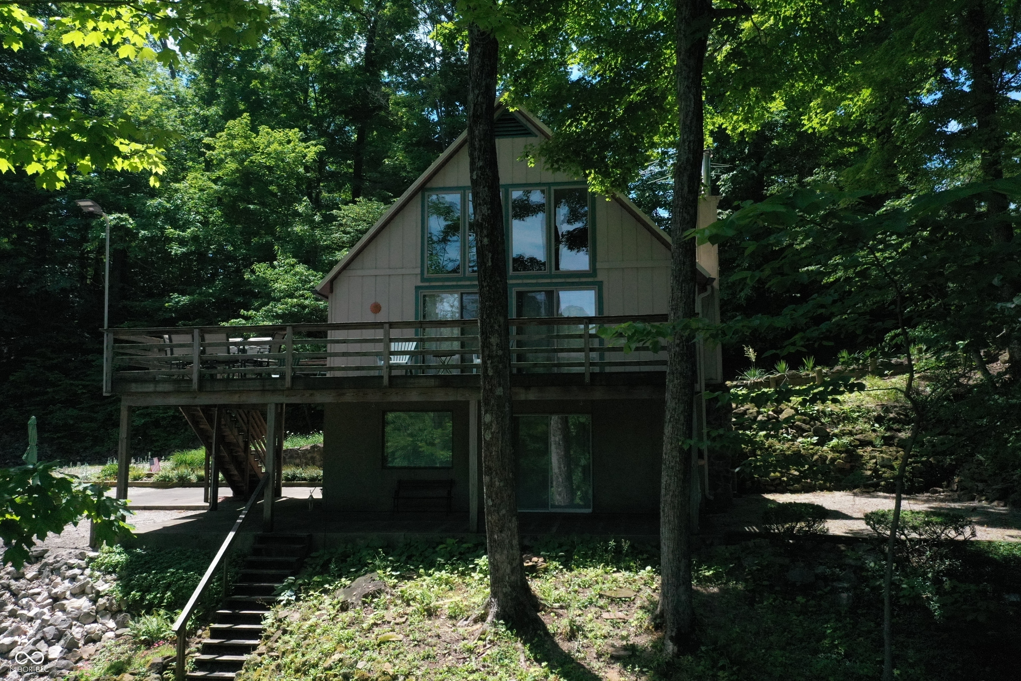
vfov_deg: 46.4
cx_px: 510
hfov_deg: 65.5
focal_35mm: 28
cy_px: 340
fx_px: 794
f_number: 4.5
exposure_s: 1/5000
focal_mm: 10.26
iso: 1600
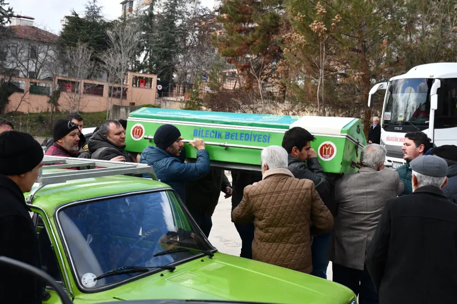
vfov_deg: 26.0
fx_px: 660
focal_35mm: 52
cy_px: 152
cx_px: 228
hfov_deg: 38.2
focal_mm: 35
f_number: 8
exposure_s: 1/250
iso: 200
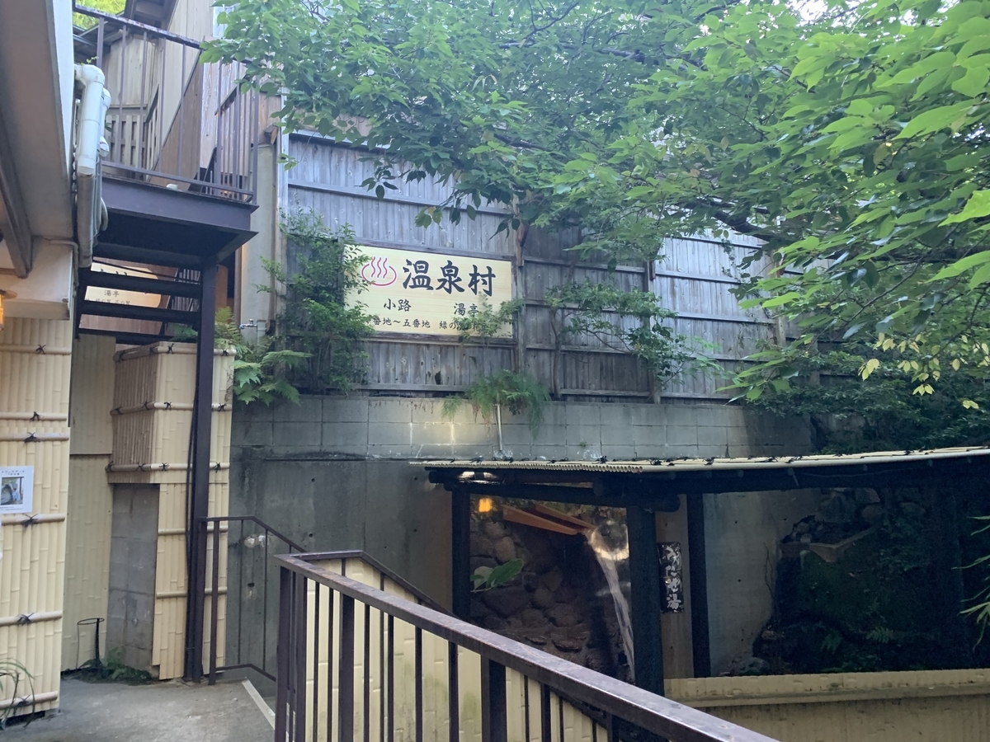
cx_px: 495
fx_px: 744
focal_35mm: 26
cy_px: 371
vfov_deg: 53.1
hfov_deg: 67.3
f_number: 1.8
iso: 200
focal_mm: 4.25
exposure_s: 1/60
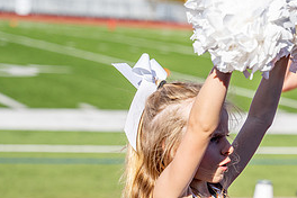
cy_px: 191
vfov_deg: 9.2
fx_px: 1229
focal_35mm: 149
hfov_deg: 13.7
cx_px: 228
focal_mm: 61.5
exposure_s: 1/6400
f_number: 2.8
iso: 250
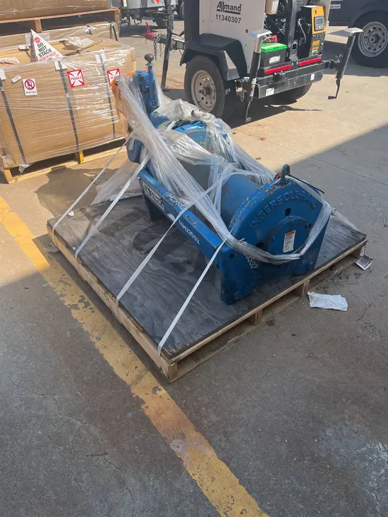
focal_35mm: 26
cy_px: 258
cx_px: 194
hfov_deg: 53.1
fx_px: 388
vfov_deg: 67.3
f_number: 1.6
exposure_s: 1/1497
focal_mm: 5.1
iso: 50
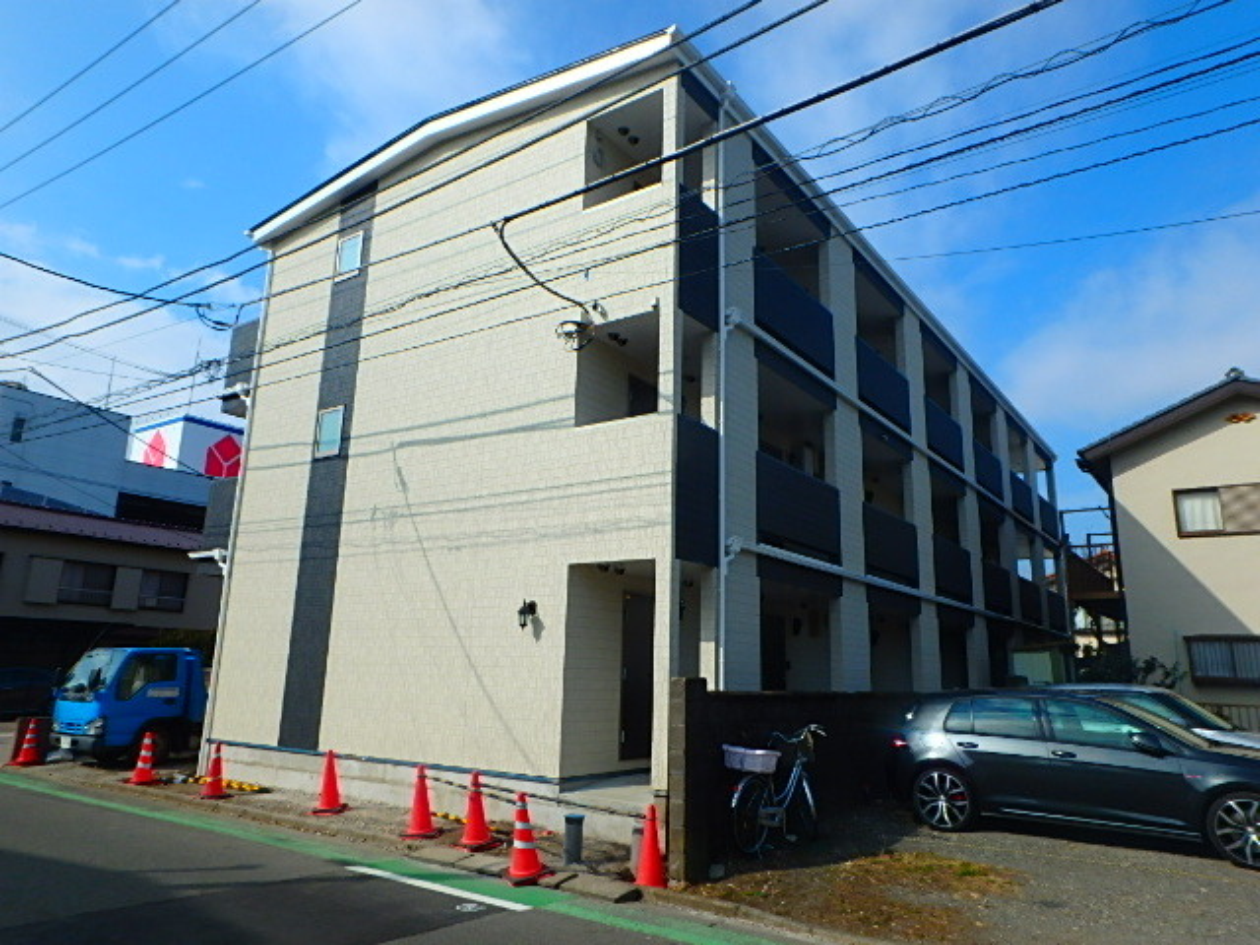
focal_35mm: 24
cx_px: 630
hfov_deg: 71.6
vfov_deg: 56.8
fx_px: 874
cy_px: 472
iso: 125
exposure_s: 1/640
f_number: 6.5
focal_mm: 4.2
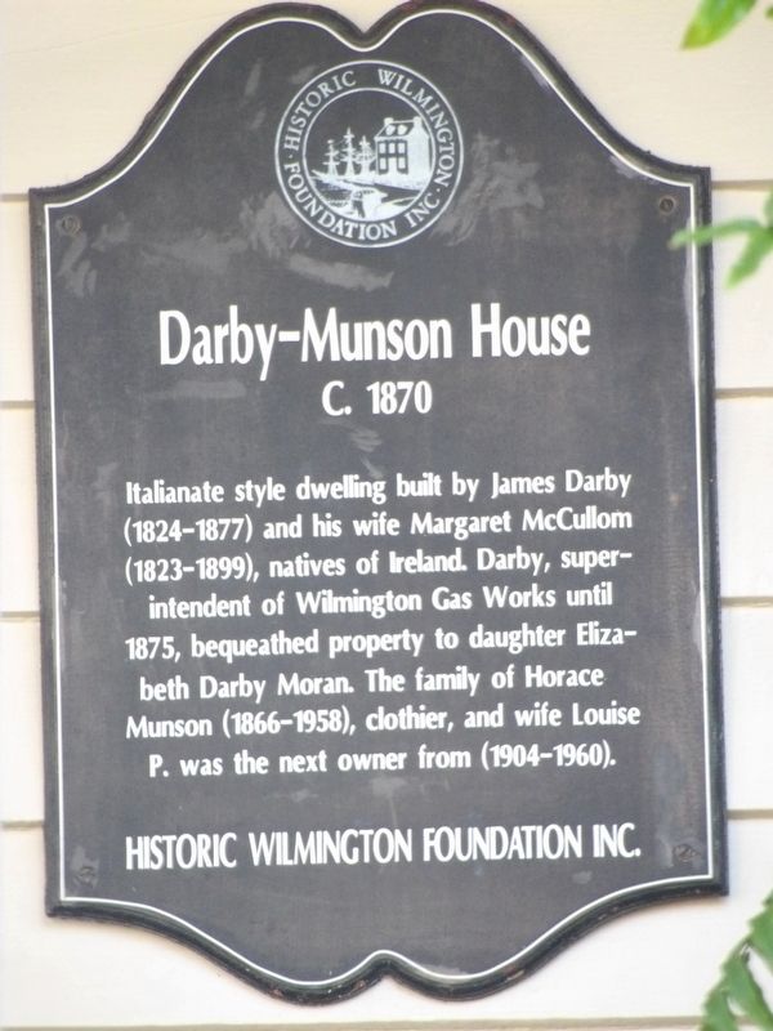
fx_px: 25249
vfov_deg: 2.3
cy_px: 516
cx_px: 386
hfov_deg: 1.8
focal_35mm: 848
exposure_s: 1/44
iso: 800
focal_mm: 152.1
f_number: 4.8
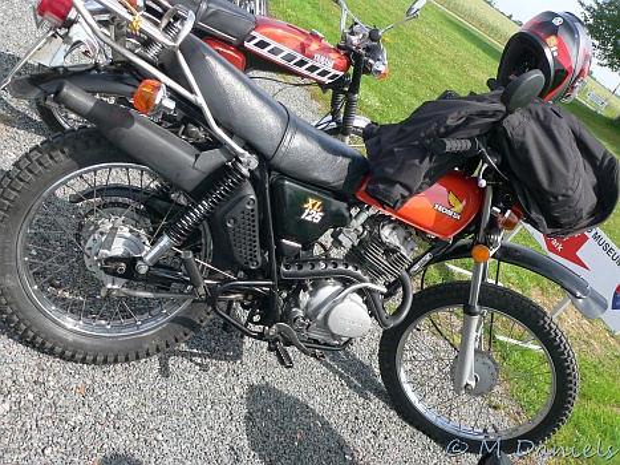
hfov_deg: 51.4
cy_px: 232
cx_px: 310
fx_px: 645
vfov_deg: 39.6
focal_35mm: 36
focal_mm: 6
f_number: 4
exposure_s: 1/320
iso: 80
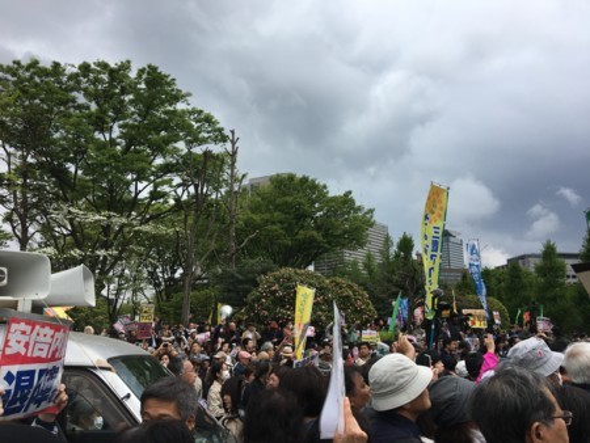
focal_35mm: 29
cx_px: 295
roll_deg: +1.9
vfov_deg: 48.3
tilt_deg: +15.3
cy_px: 222
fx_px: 495
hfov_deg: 61.6
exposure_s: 1/845
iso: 25
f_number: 2.2
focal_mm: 4.15
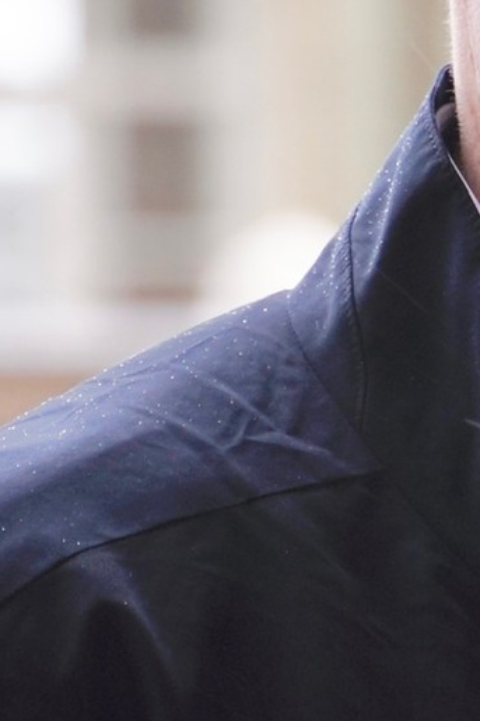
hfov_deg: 2.9
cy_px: 1116
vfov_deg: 4.3
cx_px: 834
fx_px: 9546
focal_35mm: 477
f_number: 2.8
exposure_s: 1/125
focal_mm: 64
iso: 250
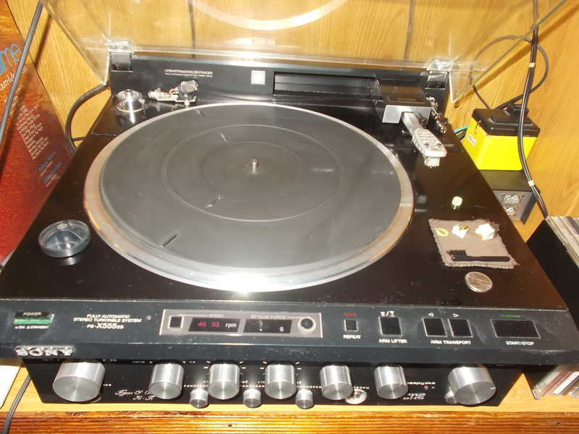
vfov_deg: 46.8
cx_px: 290
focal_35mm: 30
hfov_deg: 60.0
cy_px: 217
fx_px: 502
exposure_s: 1/25
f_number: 3.4
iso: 200
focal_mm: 5.3
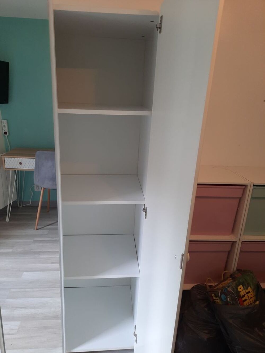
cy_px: 176
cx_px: 132
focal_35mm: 25
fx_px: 255
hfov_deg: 54.9
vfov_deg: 69.4
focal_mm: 4.6
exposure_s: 1/60
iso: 250
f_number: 2
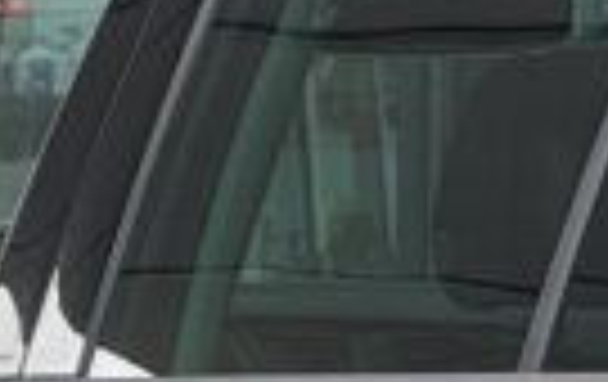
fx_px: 10245
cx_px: 1130
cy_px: 908
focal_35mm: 617
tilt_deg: -6.1
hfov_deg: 3.4
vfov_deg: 2.1
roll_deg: -1.2
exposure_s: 1/99
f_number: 2.8
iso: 32
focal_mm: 9
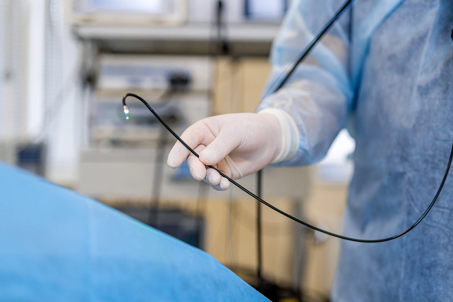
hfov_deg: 39.6
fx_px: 629
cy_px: 151
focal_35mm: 50
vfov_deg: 27.0
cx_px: 226
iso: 100
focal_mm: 50
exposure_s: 1/160
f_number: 1.6
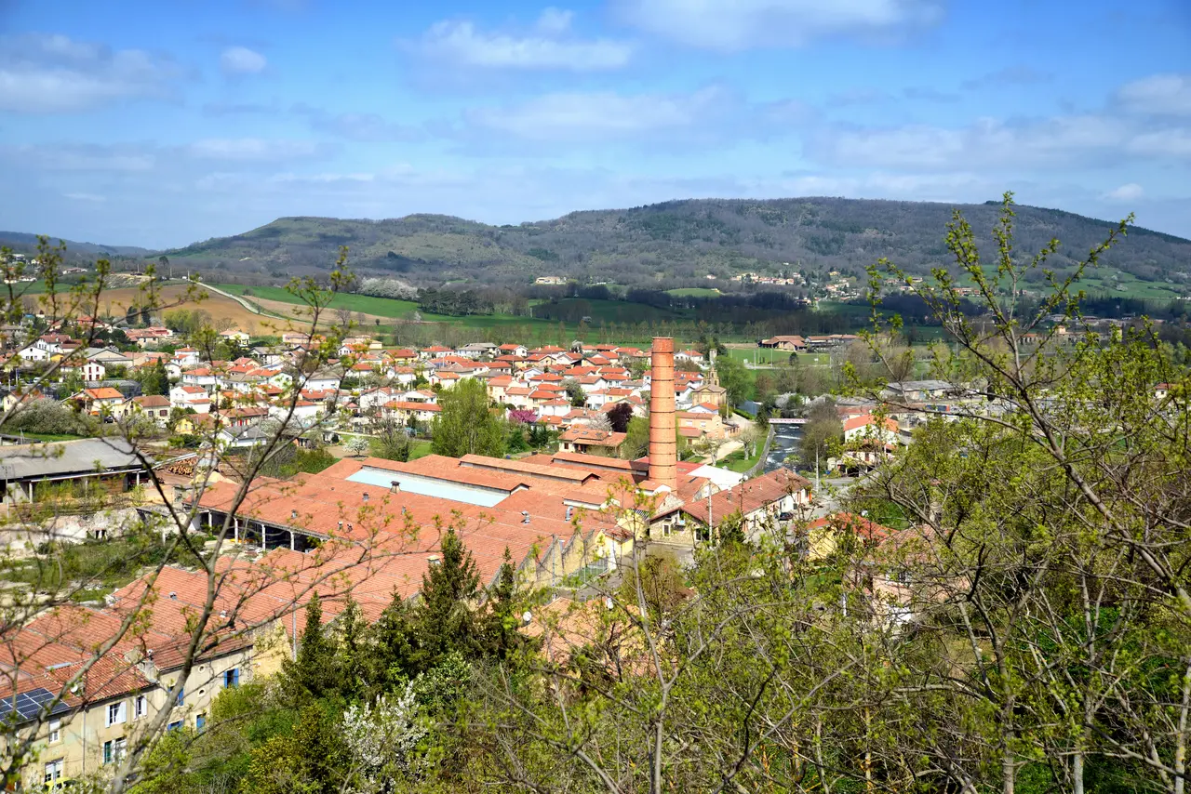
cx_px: 596
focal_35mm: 42
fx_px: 1390
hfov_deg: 46.4
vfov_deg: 31.9
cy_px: 397
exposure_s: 1/1000
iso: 100
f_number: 4.5
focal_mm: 42
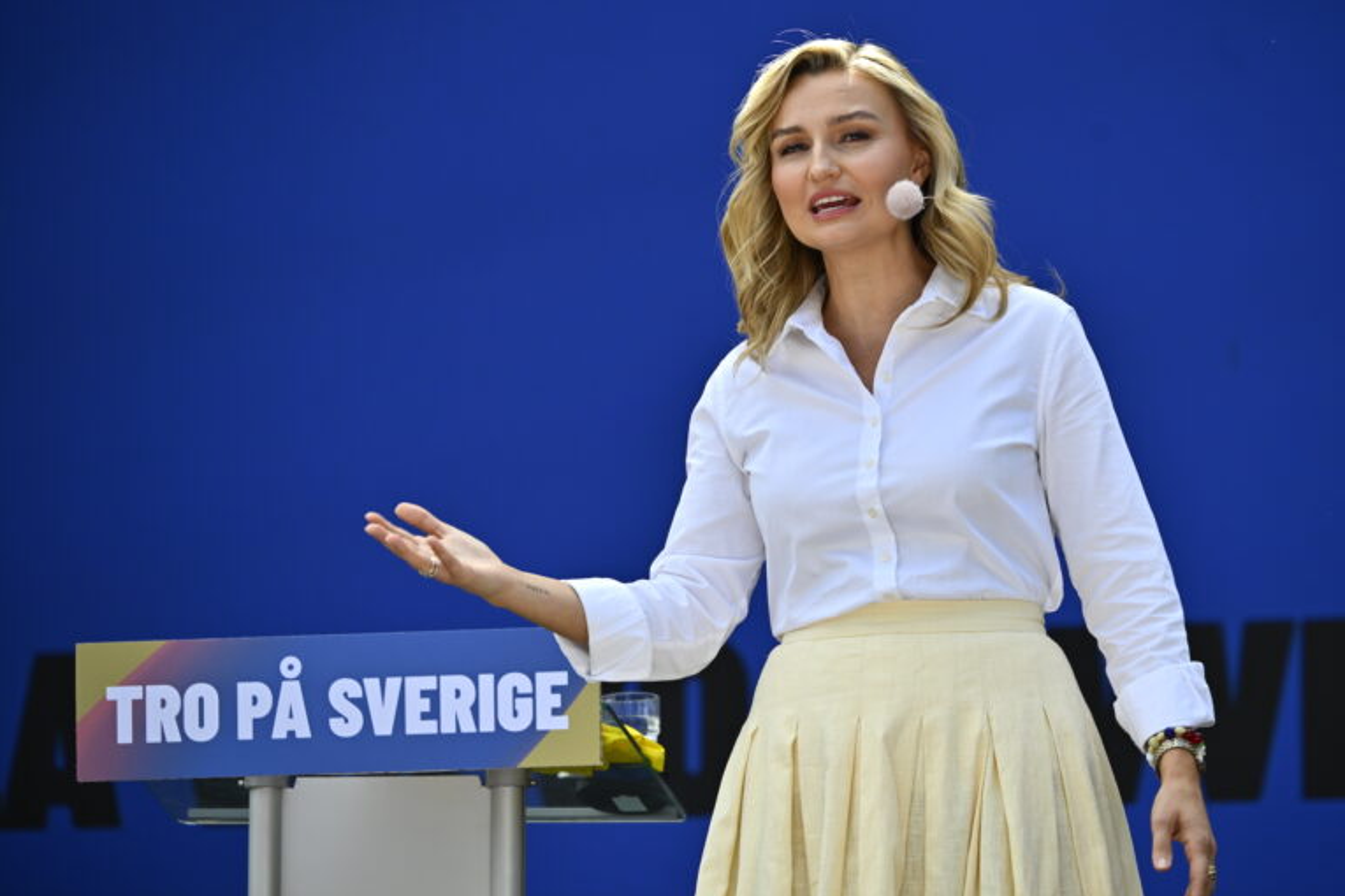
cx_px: 672
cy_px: 448
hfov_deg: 8.9
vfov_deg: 5.9
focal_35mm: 231
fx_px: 8630
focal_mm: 230
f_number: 5
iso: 200
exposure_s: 1/400
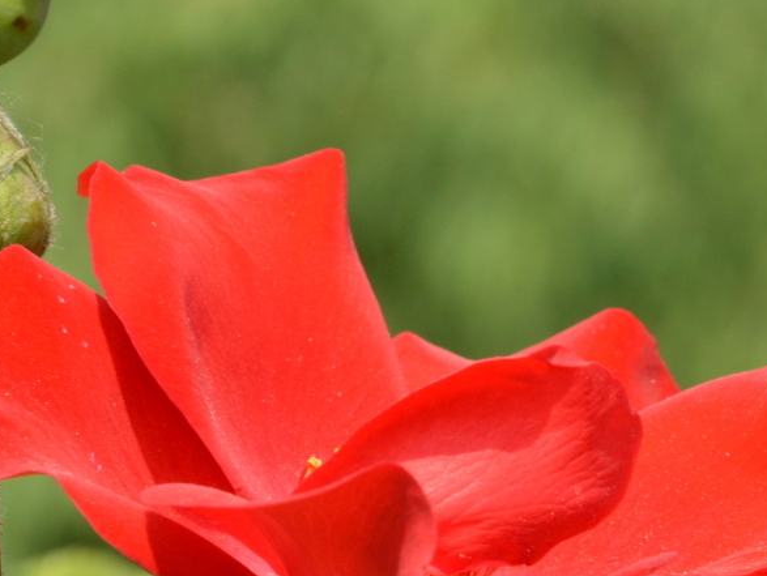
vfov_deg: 2.5
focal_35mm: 603
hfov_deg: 3.3
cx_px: 534
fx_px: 13369
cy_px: 437
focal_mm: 240
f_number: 20
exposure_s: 1/250
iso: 1000
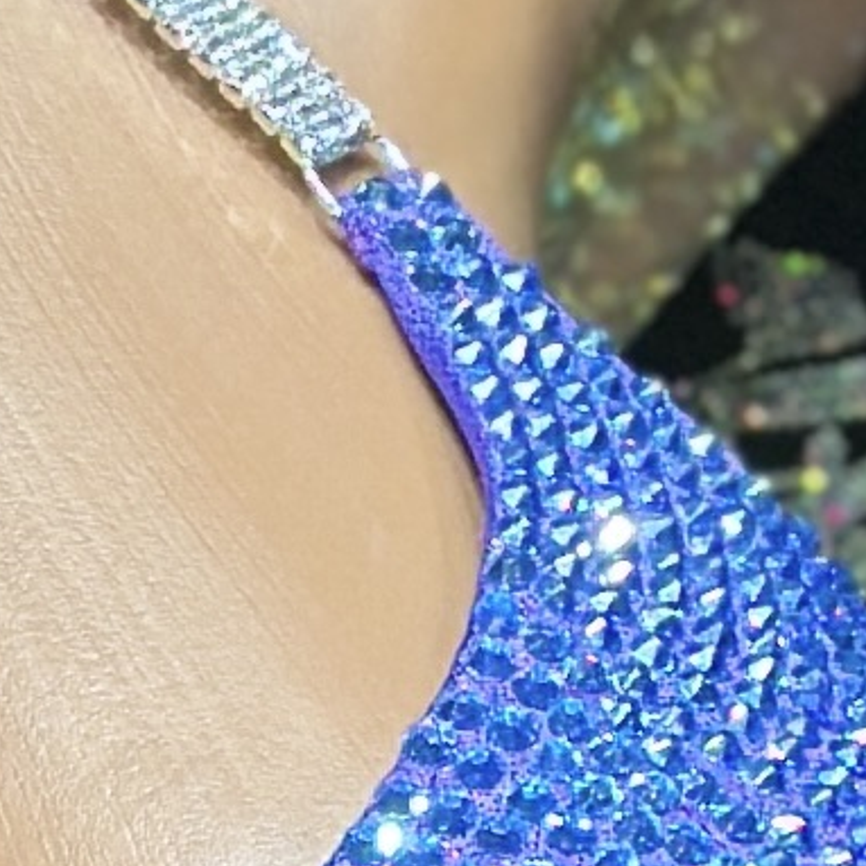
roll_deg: -0.3
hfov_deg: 3.9
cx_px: -631
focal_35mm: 447
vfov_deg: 3.9
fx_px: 12652
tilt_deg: -14.2
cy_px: 1836
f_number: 1.78
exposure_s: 1/307
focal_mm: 6.86
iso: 80
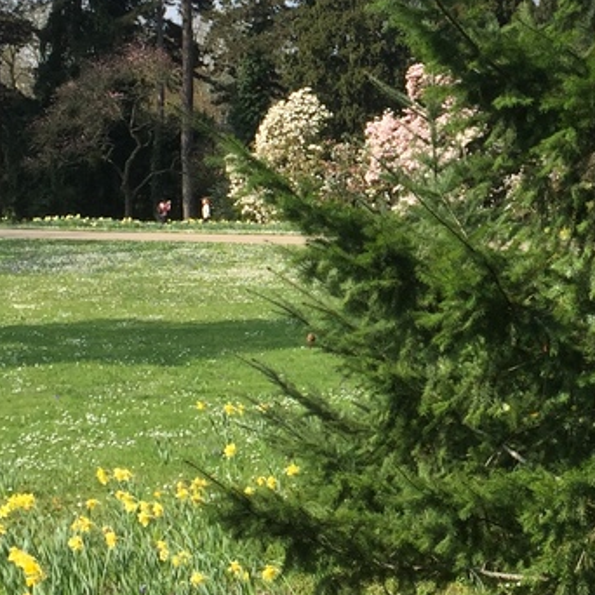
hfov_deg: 18.9
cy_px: 148
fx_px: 1750
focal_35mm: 90
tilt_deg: -0.8
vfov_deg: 19.2
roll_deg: -0.4
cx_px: 539
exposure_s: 1/1276
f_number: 2.2
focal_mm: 4.15
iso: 32
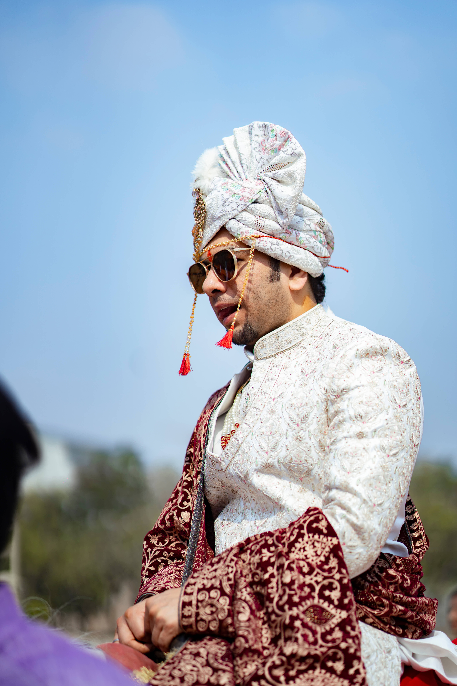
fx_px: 1618
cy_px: 343
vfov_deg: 23.9
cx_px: 228
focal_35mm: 85
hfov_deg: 16.1
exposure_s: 1/4000
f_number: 1.8
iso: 100
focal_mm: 85
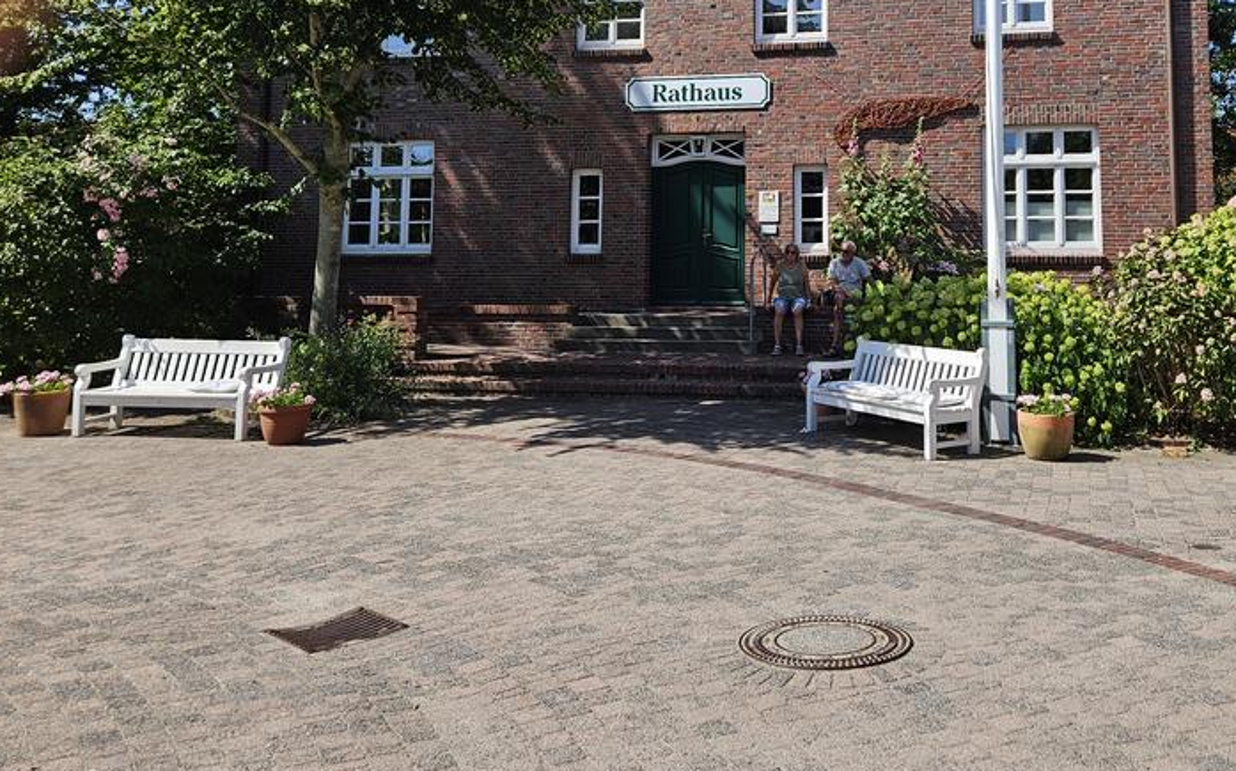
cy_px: 140
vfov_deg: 35.0
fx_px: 1179
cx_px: 809
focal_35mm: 35
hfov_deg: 54.4
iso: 25
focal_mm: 5.4
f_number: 1.8
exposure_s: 1/1108
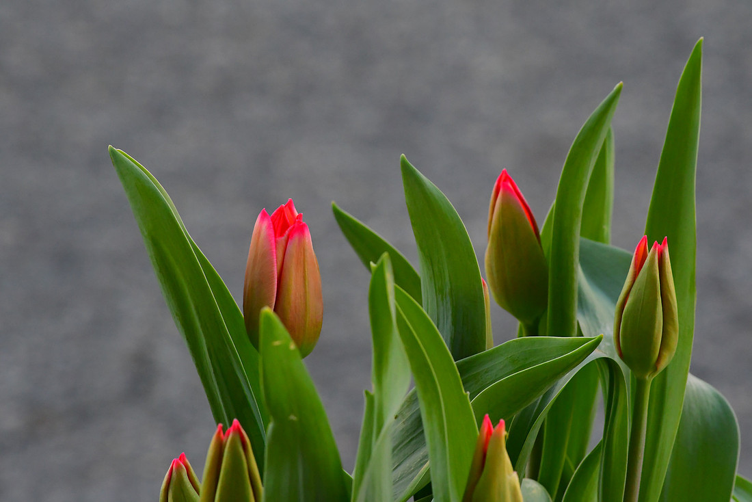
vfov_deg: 5.9
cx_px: 376
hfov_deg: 8.9
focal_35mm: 232
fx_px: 4847
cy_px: 251
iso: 2500
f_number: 11
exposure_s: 1/250
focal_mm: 155
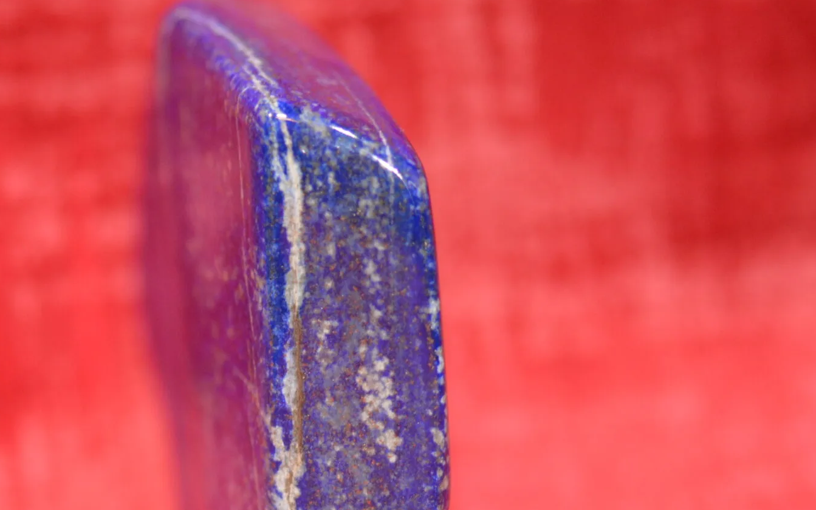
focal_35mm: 306
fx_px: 6806
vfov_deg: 4.3
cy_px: 457
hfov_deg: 6.9
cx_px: 179
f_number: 3.3
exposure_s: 1/60
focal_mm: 105
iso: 800
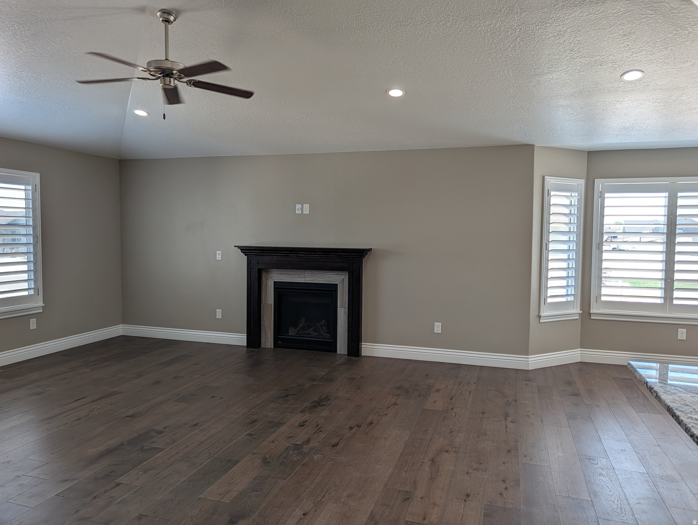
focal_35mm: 24
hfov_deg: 71.5
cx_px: 349
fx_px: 485
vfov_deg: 56.9
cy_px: 262
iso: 20
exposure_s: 1/120
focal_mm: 6.9
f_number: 1.68
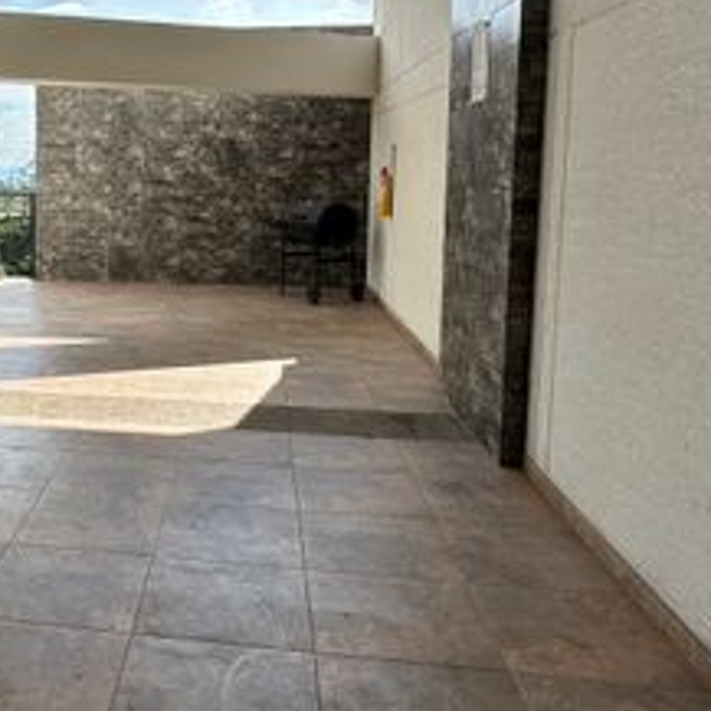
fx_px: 883
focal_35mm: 38
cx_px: 100
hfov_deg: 41.1
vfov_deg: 43.4
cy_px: 252
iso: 40
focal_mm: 2.22
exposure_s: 1/1103
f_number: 2.2
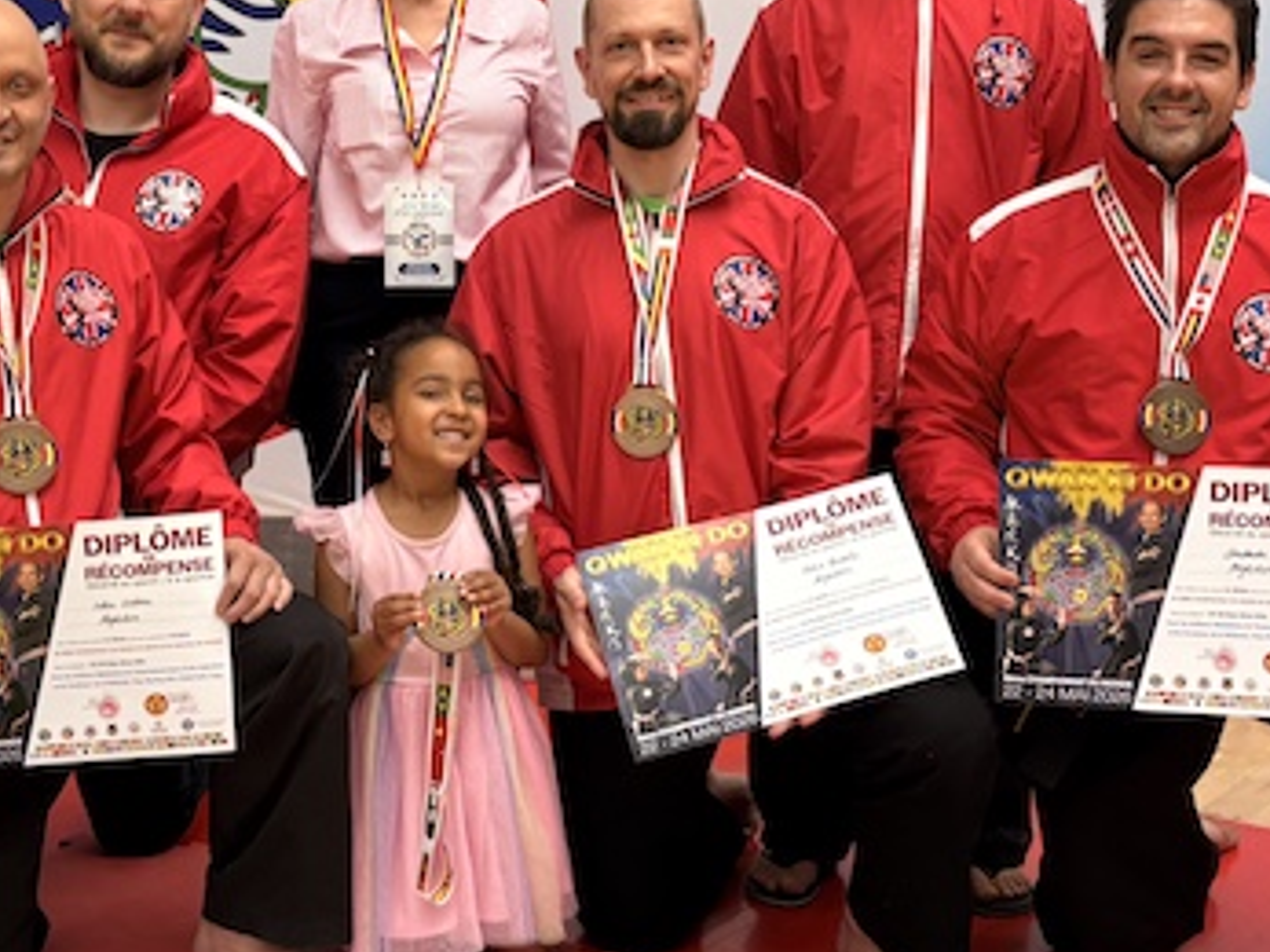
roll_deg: +0.2
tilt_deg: -8.0
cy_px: 289
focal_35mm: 75
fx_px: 2751
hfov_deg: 25.9
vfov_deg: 19.5
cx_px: 428
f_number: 1.6
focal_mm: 5.96
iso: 50
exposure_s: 1/121
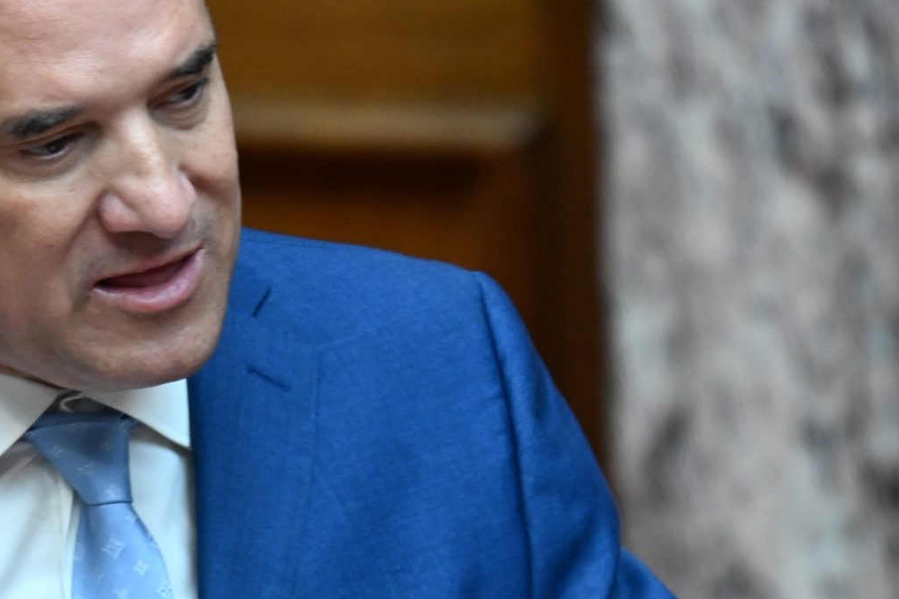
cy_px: 478
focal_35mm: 1411
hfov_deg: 1.5
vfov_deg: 1.0
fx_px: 35228
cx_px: 407
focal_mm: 560
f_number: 6.3
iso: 2500
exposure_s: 1/250
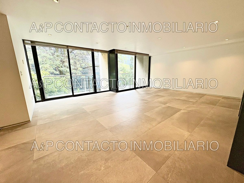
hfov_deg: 102.1
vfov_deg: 85.7
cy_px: 92
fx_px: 99
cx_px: 122
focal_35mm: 14
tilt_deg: -11.5
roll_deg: +0.8
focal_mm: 2.22
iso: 160
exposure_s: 1/120
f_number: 2.2
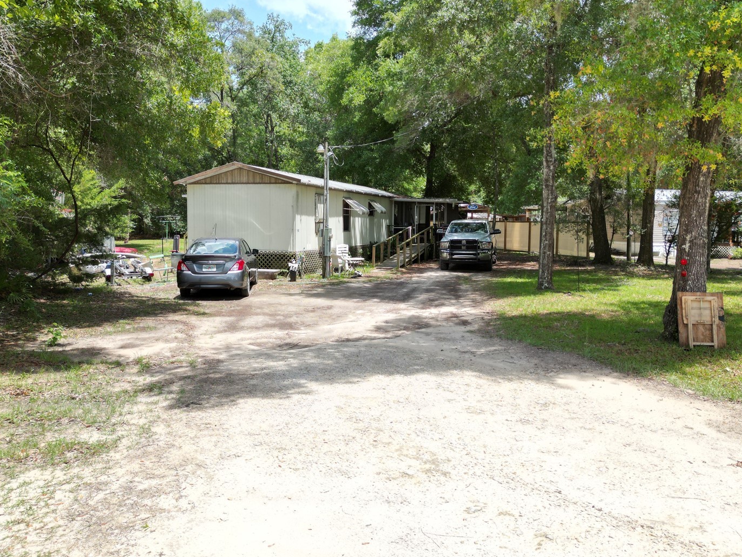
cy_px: 259
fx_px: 600
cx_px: 372
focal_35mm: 28
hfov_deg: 63.4
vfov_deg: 49.7
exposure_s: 1/3000
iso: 110
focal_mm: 6.72
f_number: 1.7
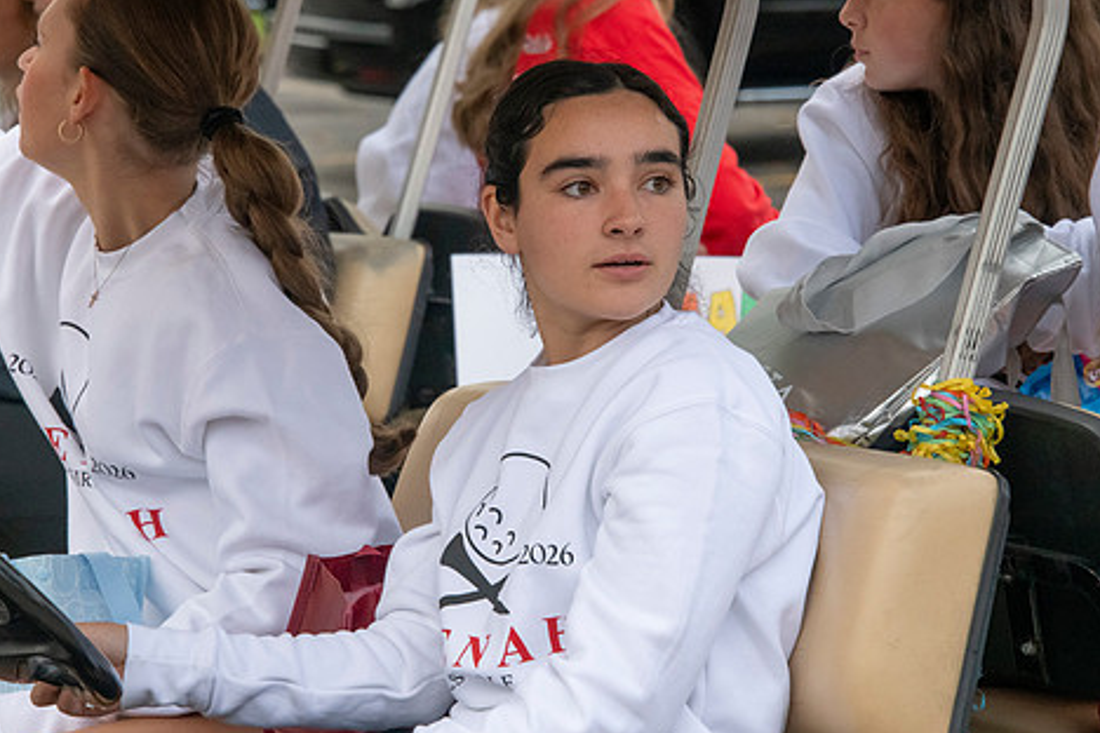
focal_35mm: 248
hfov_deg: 8.3
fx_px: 7577
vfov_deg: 5.5
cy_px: 351
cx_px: 550
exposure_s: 1/640
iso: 3200
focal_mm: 200
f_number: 11
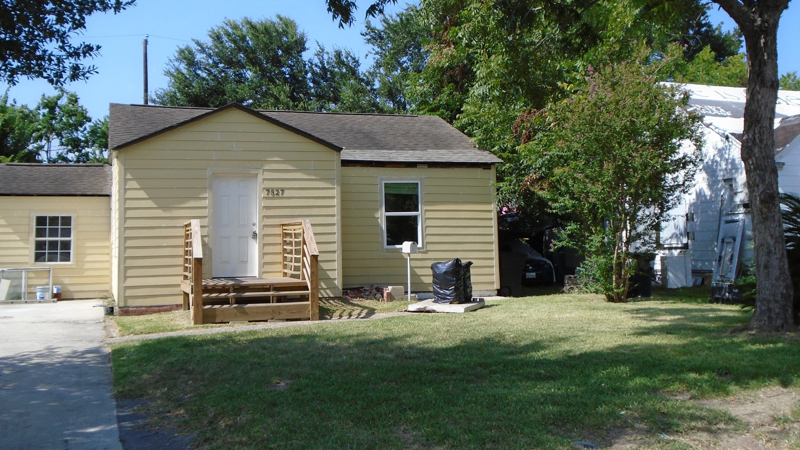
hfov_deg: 50.5
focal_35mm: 40
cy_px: 174
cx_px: 394
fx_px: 849
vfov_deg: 29.6
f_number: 3.8
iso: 100
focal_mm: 6.4
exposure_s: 1/640
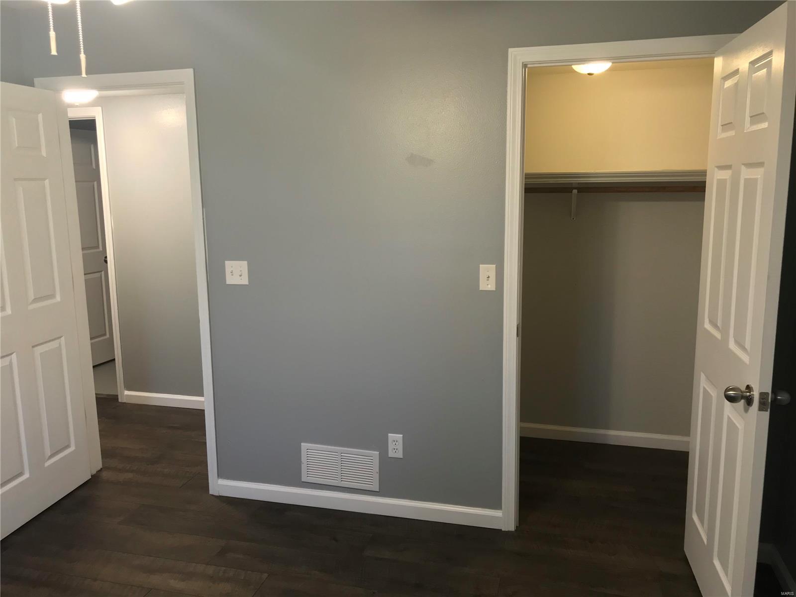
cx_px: 398
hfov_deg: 63.4
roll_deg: +2.2
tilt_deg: -10.0
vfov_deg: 49.7
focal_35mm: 28
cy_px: 298
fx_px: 644
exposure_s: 1/30
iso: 64
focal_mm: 3.99
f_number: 1.8
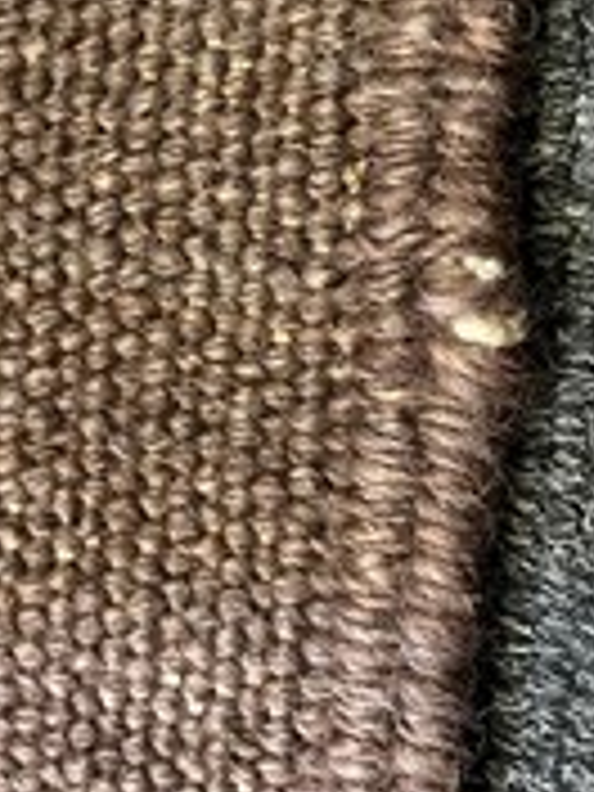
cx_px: 140
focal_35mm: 59
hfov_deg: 24.5
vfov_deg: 31.2
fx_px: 1350
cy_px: 76
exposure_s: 1/50
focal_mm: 5.1
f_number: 1.6
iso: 500
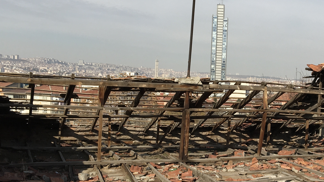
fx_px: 490
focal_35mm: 57
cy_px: 137
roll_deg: -1.9
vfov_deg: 20.9
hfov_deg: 36.1
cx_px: 226
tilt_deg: -5.6
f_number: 2.2
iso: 25
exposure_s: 1/1923
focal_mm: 4.15
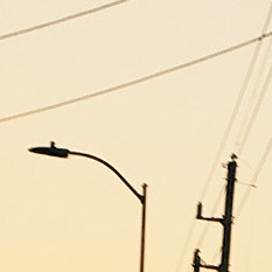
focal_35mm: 176
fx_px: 1565
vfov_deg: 9.8
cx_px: 64
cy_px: 290
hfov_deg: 9.9
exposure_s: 1/247
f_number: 2.2
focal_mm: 4.15
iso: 25
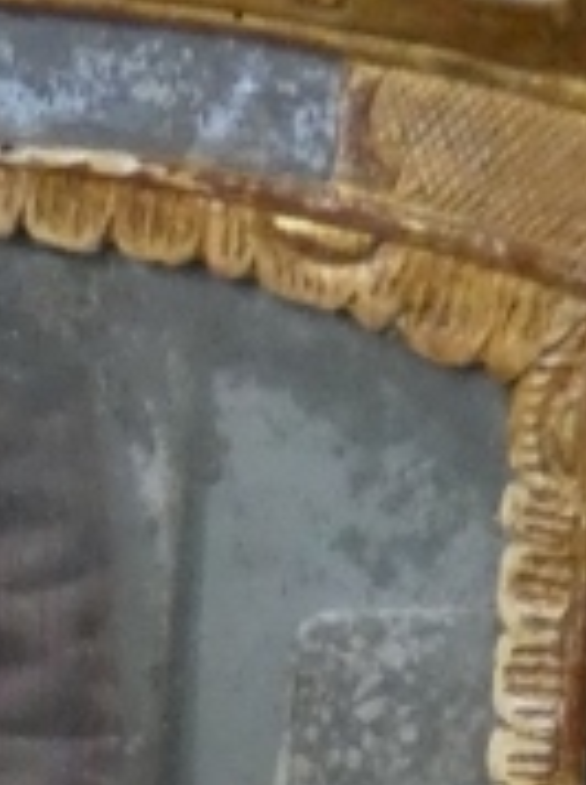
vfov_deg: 9.8
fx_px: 4299
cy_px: 1442
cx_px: -256
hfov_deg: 7.7
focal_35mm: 190
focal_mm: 6
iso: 800
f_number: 3.4
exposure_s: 1/80
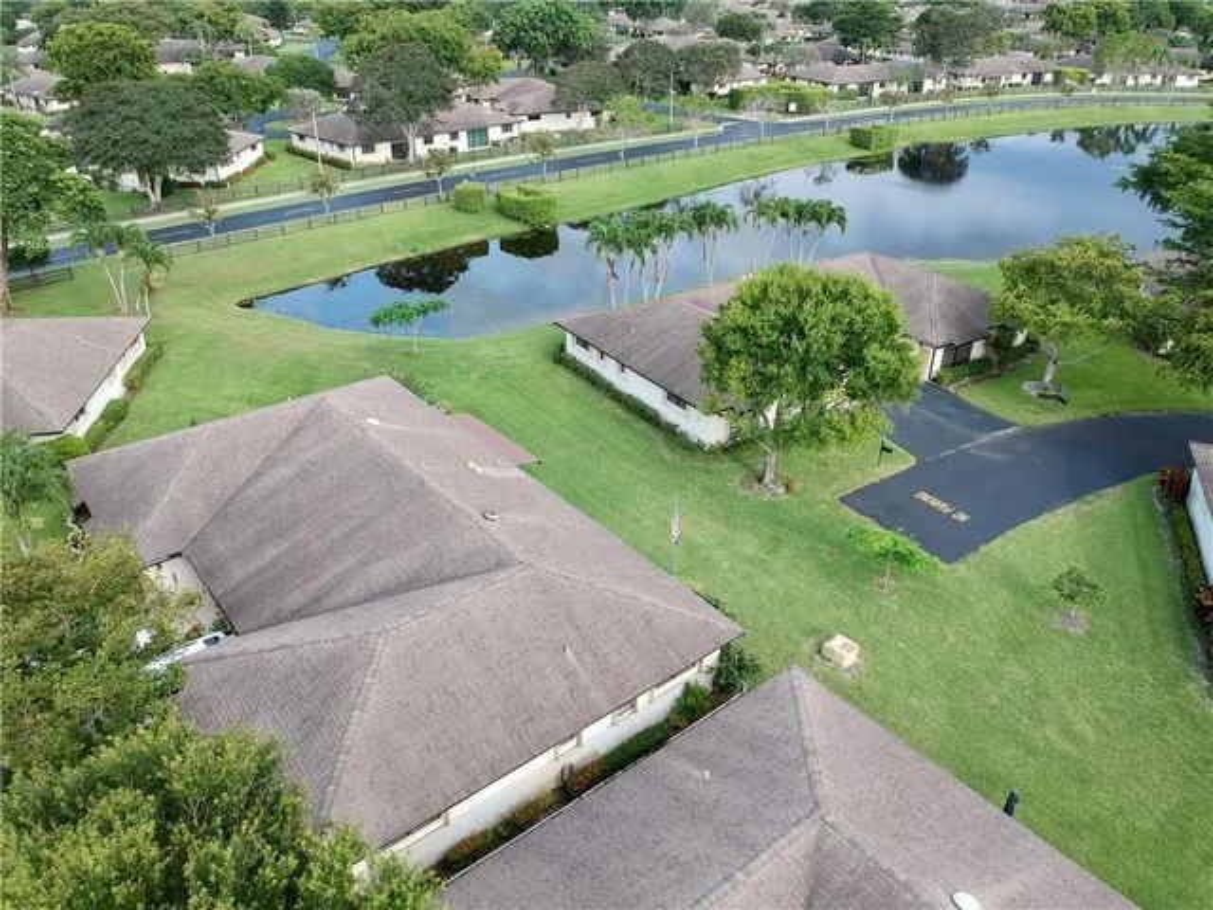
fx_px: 876
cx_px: 606
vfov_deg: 54.9
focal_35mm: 25
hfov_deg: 69.4
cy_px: 455
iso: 100
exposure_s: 1/240
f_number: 2.6
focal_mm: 4.49
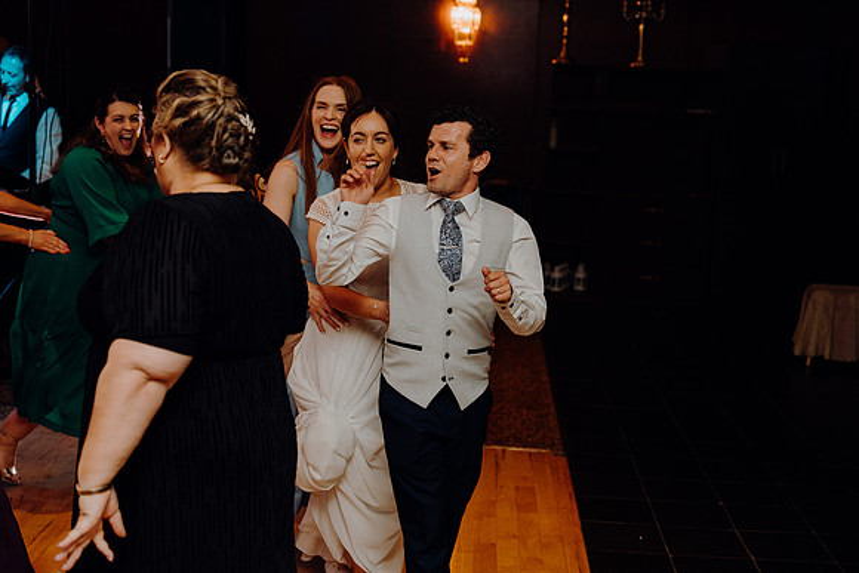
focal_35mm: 50
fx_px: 1193
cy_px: 286
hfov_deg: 39.6
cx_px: 430
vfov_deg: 27.0
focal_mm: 50
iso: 1250
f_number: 2.8
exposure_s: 1/160
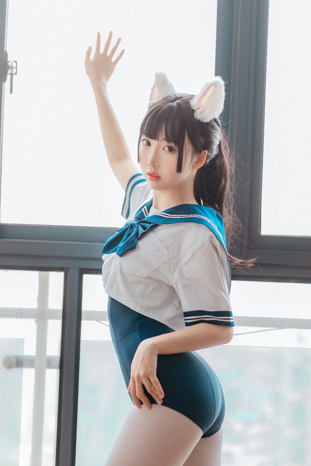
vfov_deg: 23.9
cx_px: 156
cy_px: 233
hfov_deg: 16.1
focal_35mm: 85
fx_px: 1101
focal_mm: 85
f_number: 2.5
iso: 200
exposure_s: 1/125
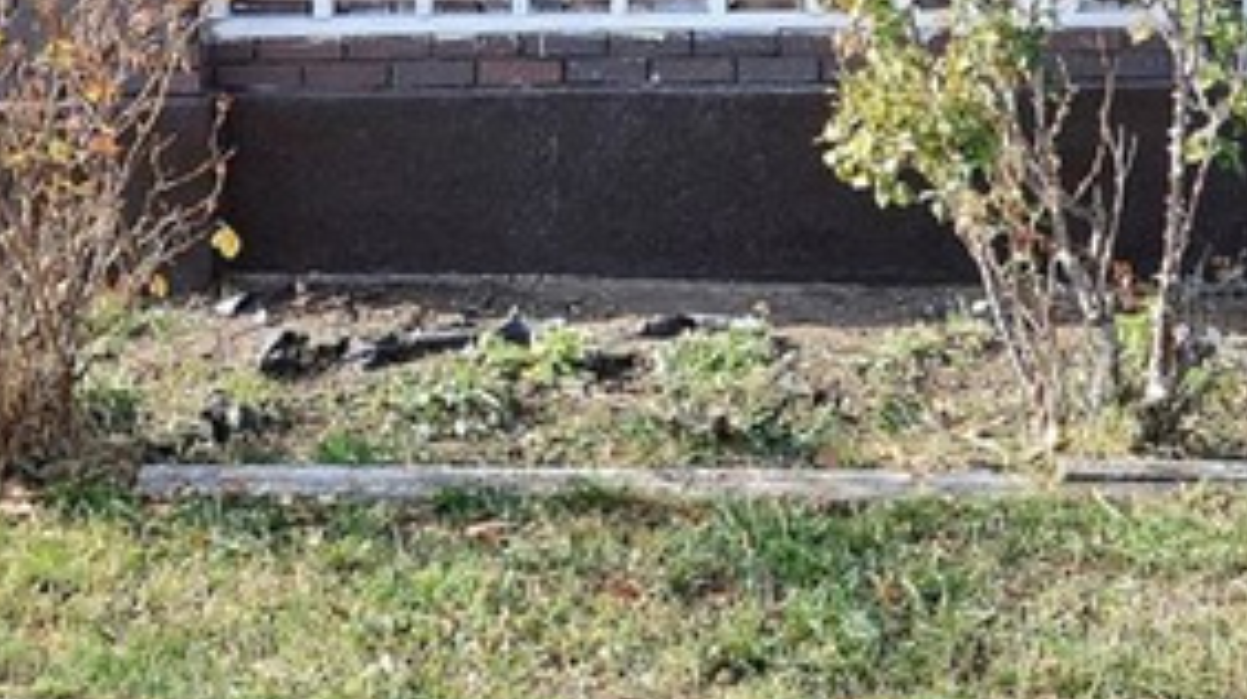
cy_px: -212
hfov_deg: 36.6
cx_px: 694
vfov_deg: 19.4
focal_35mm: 57
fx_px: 1883
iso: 100
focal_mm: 10
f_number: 5.6
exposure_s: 1/125
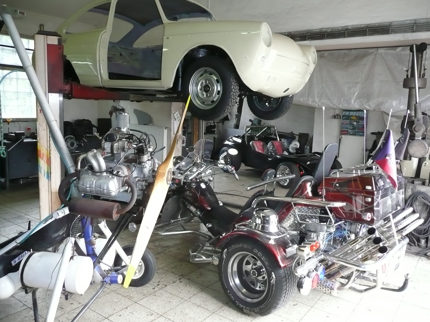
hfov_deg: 63.4
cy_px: 161
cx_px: 215
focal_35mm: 28
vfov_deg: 49.7
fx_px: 348
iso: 250
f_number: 3.3
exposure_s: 1/30
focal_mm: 4.6
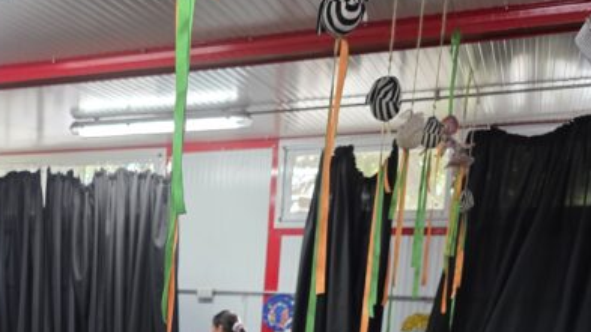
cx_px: 99
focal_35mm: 49
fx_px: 768
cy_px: 412
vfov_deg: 22.3
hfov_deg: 40.0
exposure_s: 1/100
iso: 320
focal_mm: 6.3
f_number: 1.7
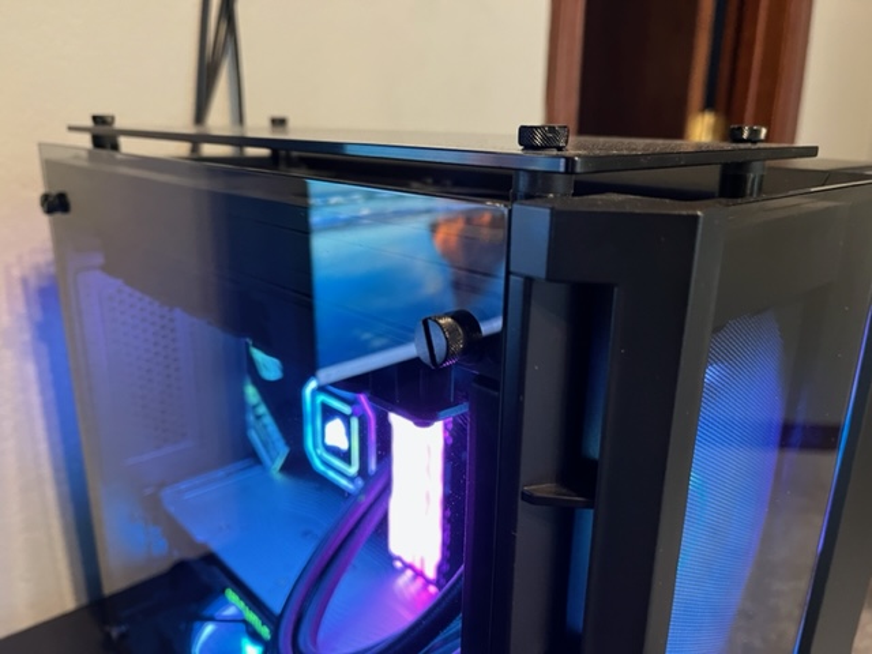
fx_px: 655
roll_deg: -1.5
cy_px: 327
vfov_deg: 53.1
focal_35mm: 26
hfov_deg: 67.3
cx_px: 436
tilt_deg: -16.7
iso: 500
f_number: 1.6
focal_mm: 5.1
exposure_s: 1/43
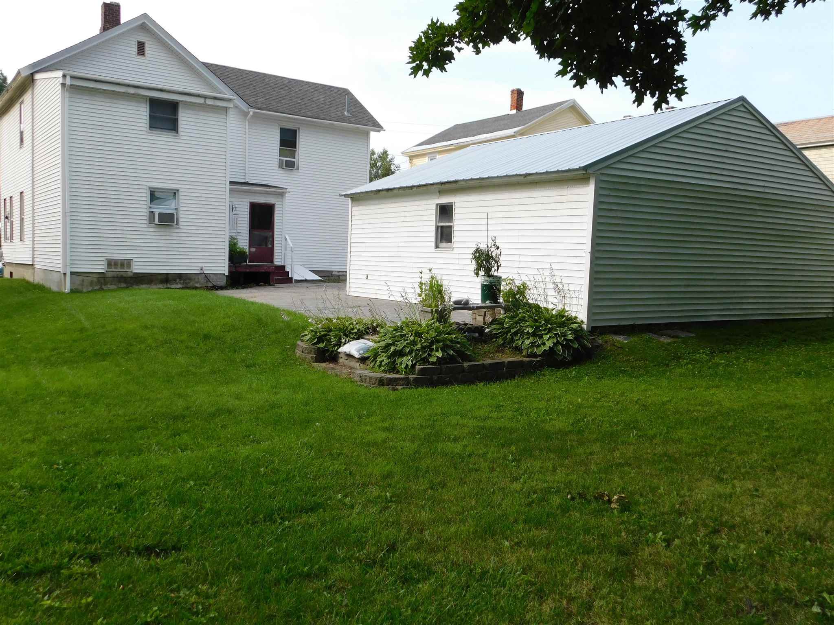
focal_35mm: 30
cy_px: 312
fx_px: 723
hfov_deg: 60.0
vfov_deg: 46.8
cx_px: 417
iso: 125
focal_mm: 5.3
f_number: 3.2
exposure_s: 1/640
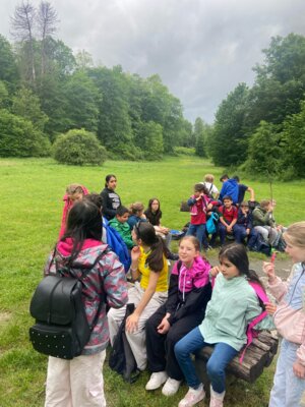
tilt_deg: -8.1
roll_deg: -3.6
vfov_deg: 67.3
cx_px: 152
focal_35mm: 26
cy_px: 204
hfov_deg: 53.1
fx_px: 305
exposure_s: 1/350
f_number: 1.8
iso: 32
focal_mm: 4.25
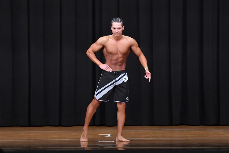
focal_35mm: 225
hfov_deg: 9.2
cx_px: 114
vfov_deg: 6.1
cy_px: 76
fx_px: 1431
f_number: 5.6
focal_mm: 150
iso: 8000
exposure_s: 1/400
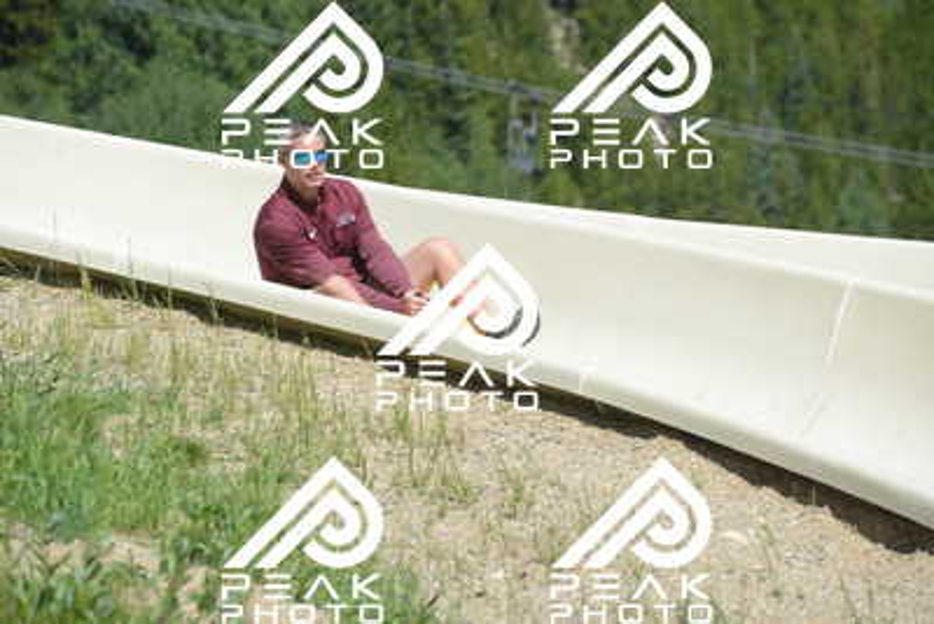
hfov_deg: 10.5
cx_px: 467
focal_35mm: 195
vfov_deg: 7.0
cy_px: 312
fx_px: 5061
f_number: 6.3
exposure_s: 1/640
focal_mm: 195
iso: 200
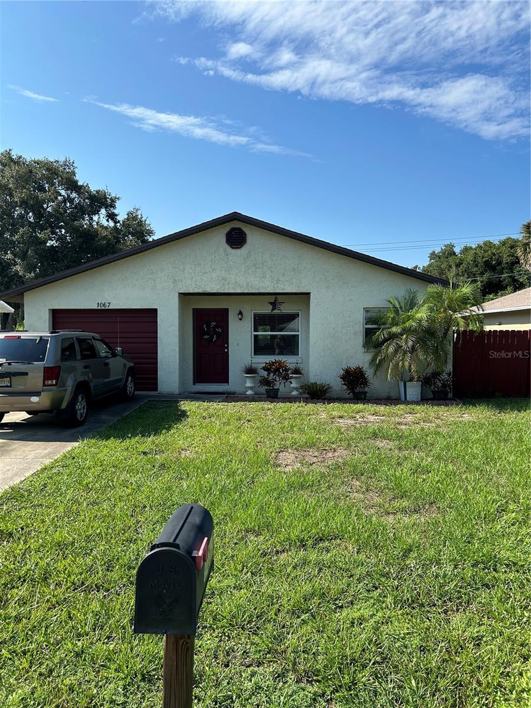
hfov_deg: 53.1
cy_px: 354
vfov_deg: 67.3
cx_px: 266
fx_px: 532
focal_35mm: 26
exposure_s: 1/3257
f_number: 1.5
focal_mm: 5.7
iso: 50
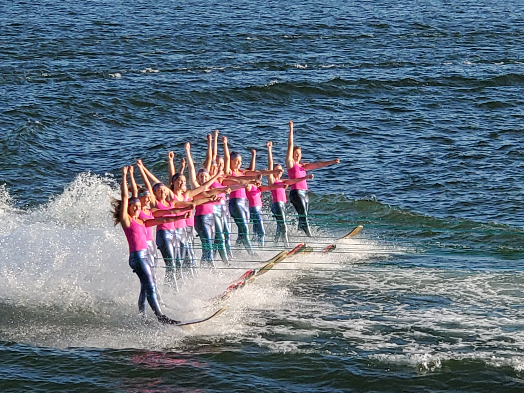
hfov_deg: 36.8
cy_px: 196
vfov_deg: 28.0
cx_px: 262
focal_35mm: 52
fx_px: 787
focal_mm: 6
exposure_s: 1/511
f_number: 2.4
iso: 50
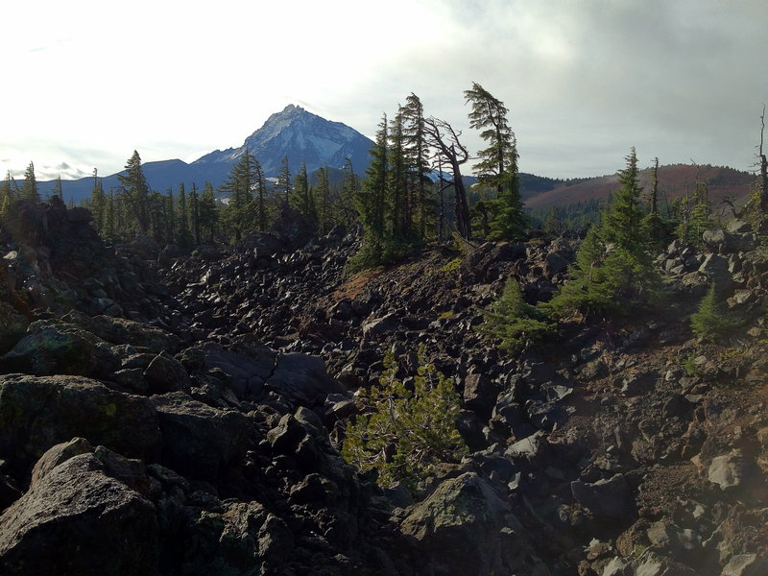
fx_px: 777
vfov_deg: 40.7
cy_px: 288
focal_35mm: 35
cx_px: 384
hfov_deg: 52.6
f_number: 2.4
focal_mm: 4.28
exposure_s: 1/511
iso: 64
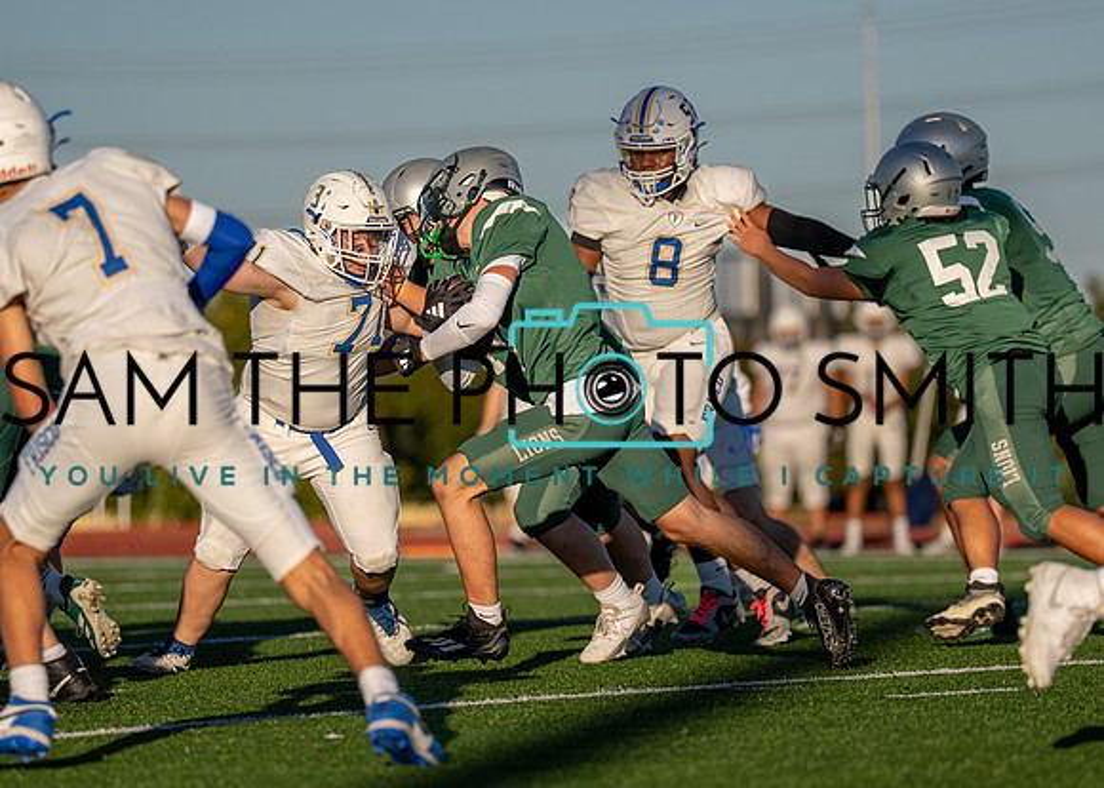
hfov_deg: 6.8
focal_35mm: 296
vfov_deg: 4.9
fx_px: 9294
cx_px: 631
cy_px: 399
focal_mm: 200
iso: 125
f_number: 2.8
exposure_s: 1/3200
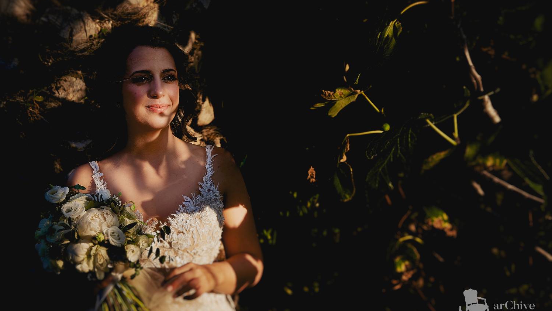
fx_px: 1230
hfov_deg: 25.3
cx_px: 276
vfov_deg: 14.4
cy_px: 145
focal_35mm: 84
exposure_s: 1/500
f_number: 5
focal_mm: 80
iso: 100
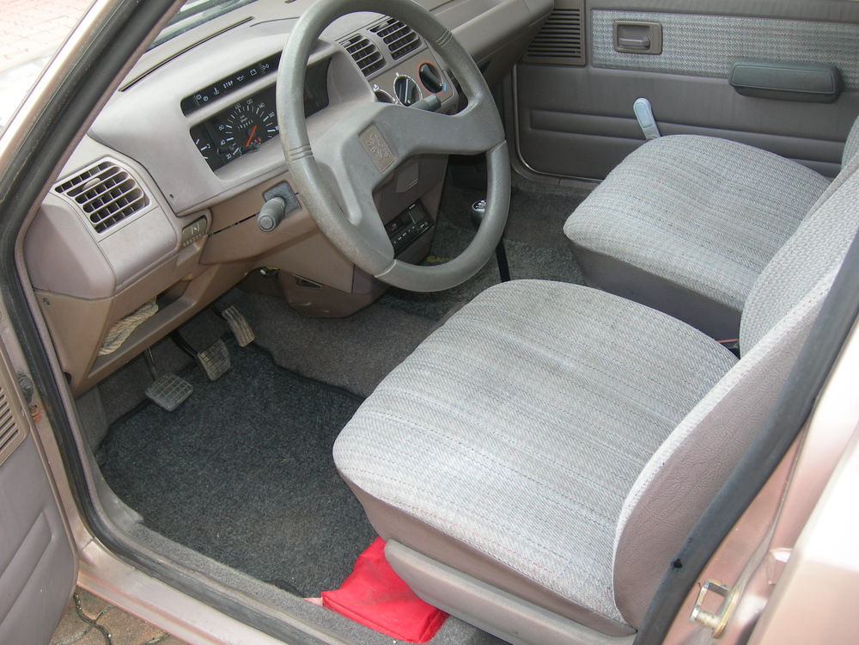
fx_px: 943
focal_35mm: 38
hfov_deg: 49.0
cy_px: 322
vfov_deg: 37.7
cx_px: 430
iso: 50
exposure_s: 1/82.3
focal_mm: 7.8
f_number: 2.8
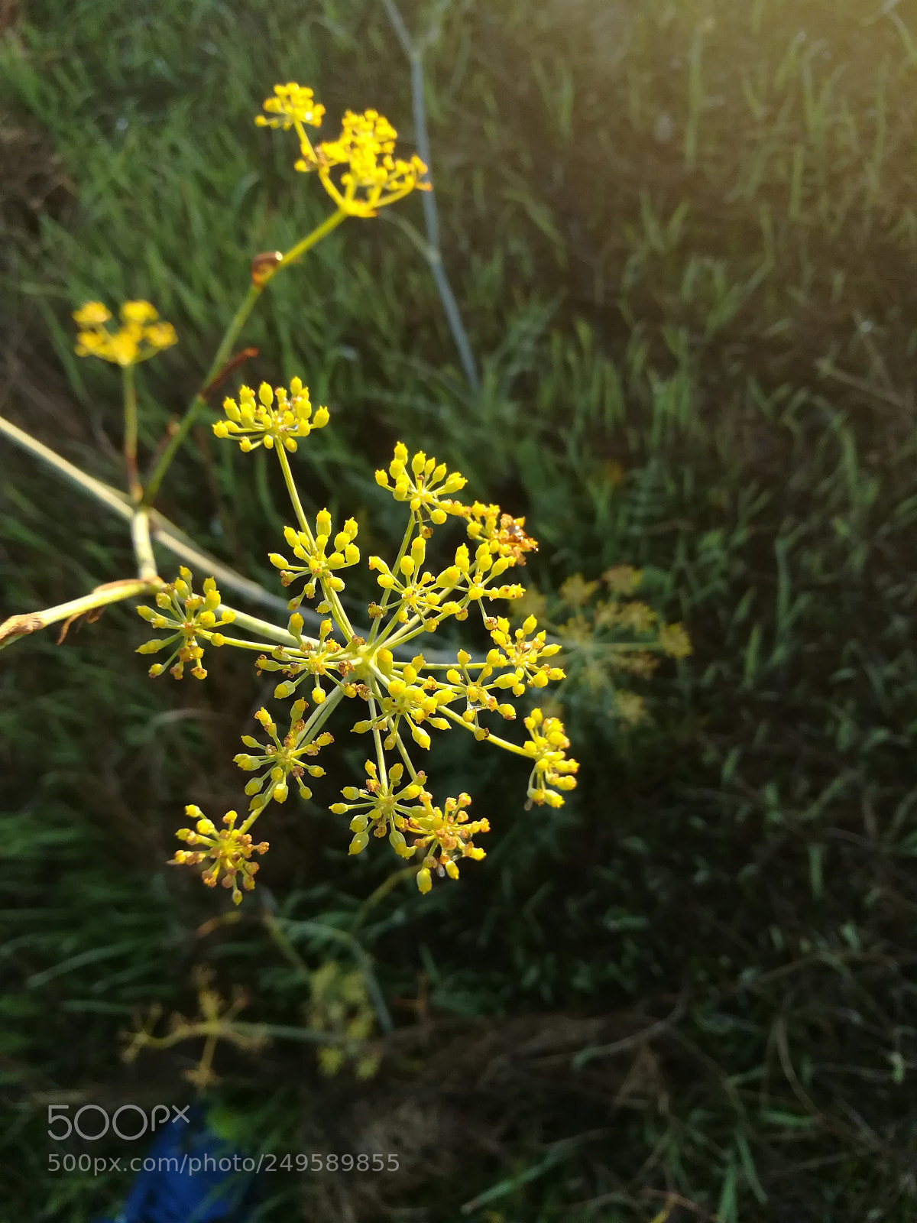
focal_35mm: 26
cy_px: 612
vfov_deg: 67.3
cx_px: 458
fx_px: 918
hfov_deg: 53.1
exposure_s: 1/120
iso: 80
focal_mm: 3.83
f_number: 2.2
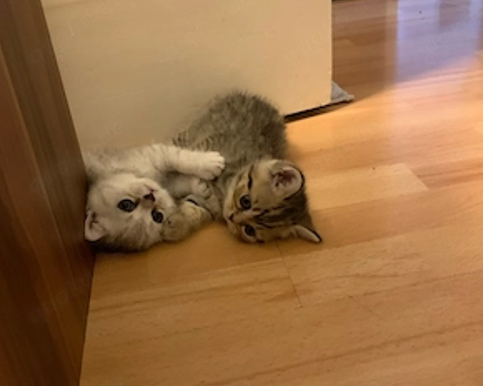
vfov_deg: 42.2
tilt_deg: -26.7
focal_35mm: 35
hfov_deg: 51.5
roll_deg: +6.2
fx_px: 500
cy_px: 175
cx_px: 240
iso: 640
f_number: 1.8
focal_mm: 4.25
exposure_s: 1/17
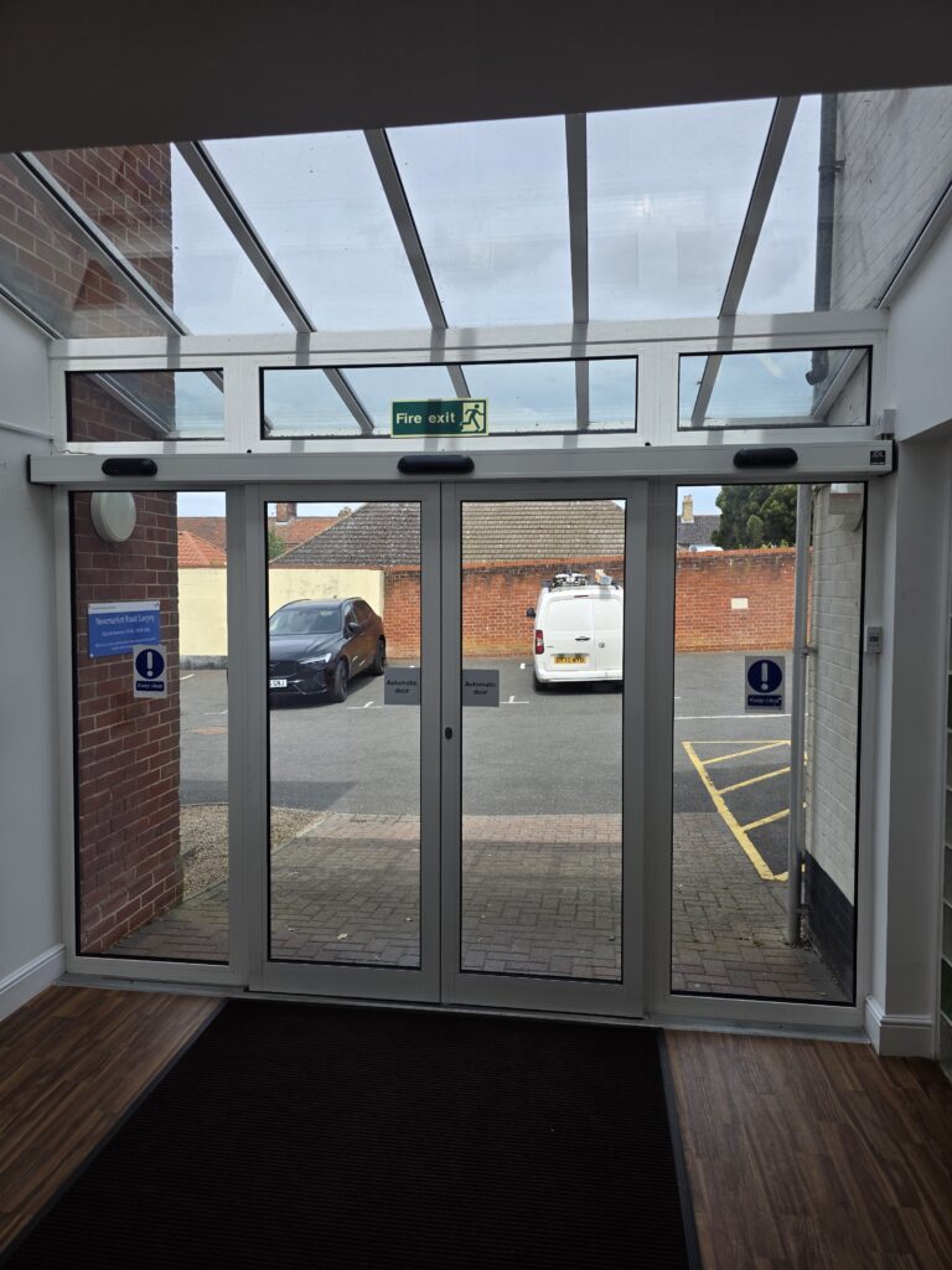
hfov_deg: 58.9
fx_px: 843
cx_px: 476
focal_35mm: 23
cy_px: 635
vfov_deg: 73.9
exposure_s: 1/3381
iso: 80
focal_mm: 6.3
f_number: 1.7
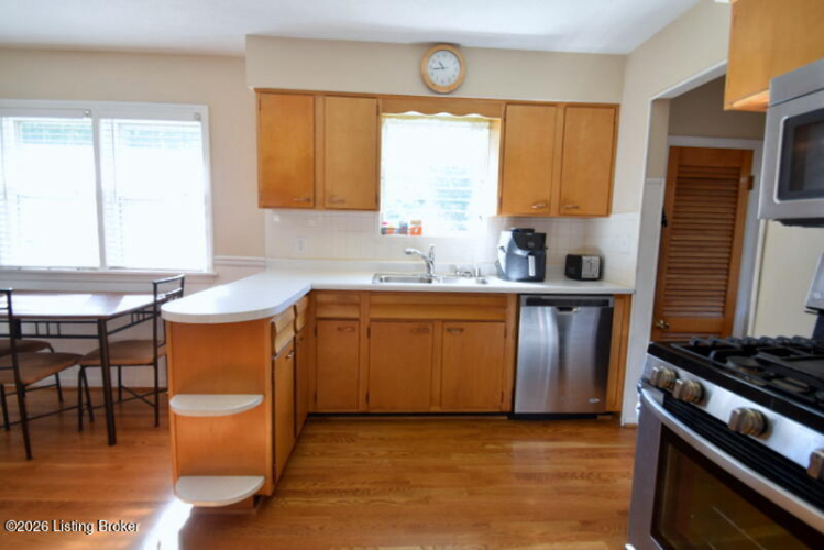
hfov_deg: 100.4
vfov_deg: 77.4
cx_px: 412
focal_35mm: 15
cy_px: 275
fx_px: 343
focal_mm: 10
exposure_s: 1/80
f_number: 4.5
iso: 400
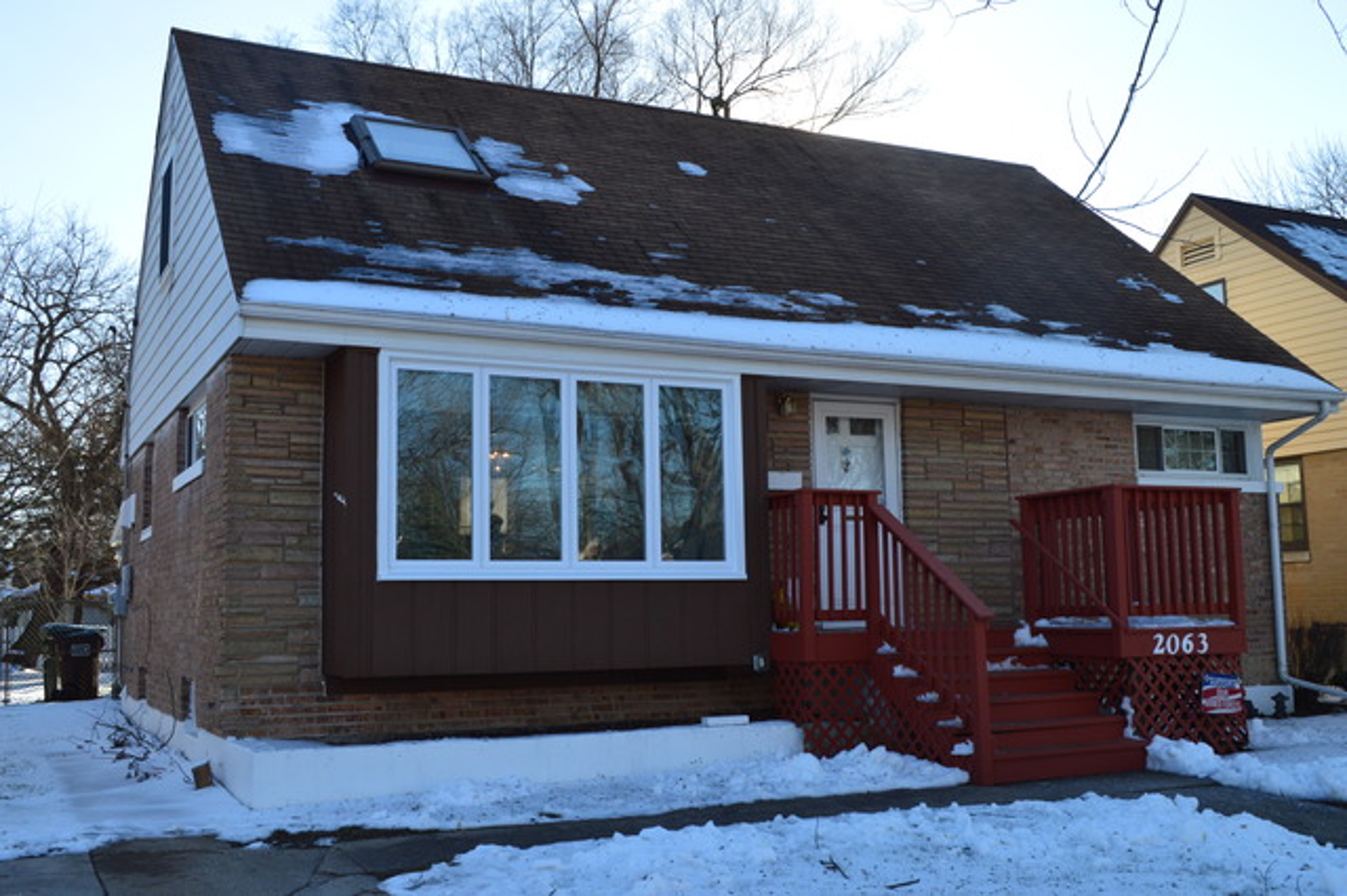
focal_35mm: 36
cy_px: 448
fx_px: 1346
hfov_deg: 53.2
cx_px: 674
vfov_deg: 36.8
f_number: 10
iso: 400
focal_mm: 24
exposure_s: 1/250
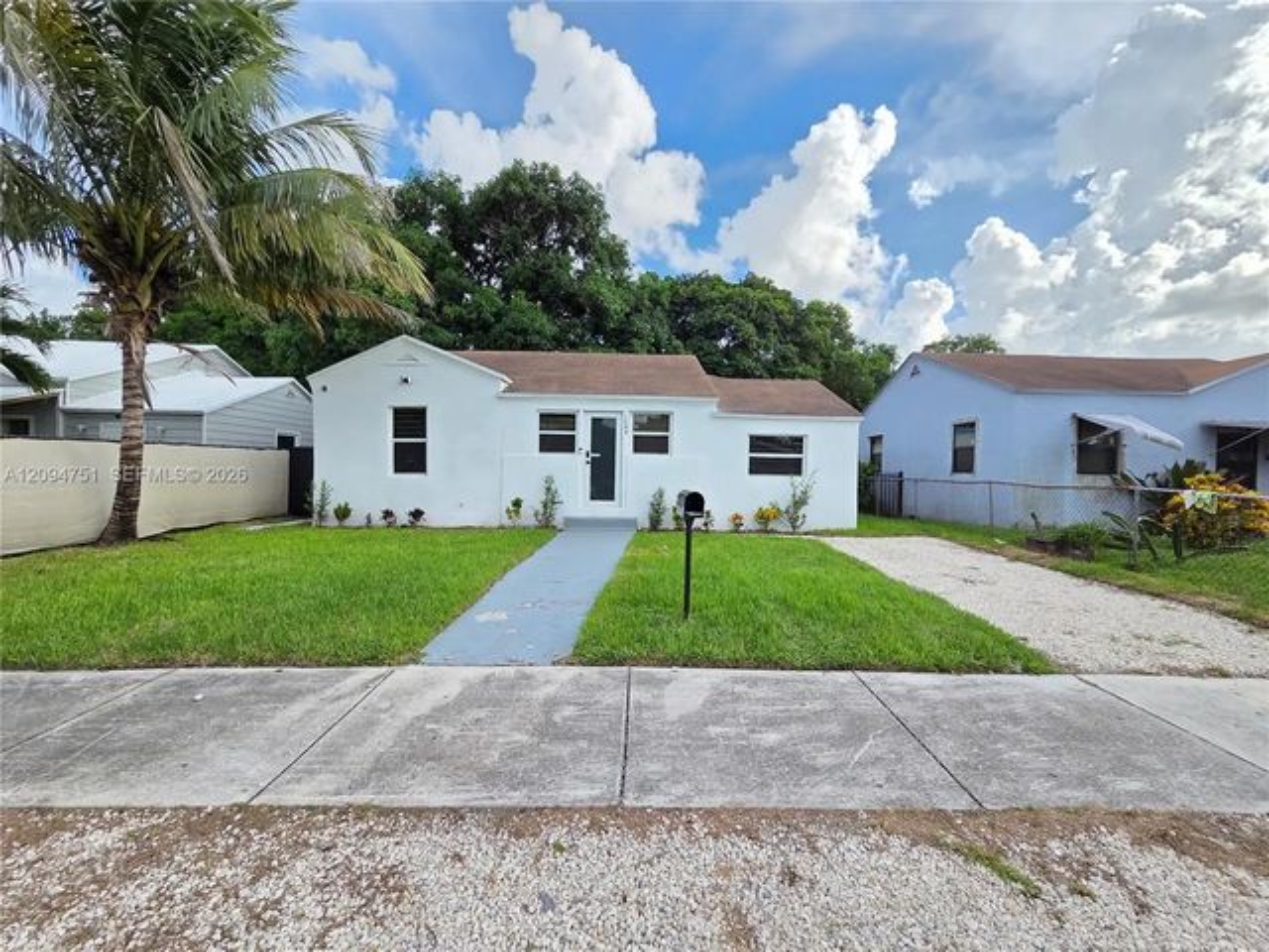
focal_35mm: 13
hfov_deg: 106.2
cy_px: 476
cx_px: 634
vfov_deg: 89.9
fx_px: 477
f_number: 2.2
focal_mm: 2.2
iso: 50
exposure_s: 1/823
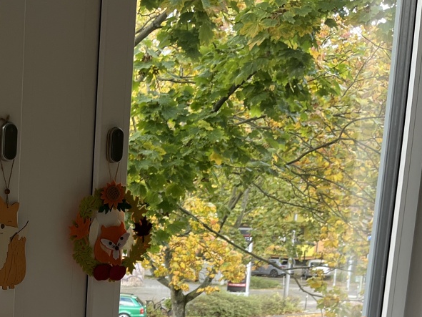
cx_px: -57
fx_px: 804
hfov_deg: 26.7
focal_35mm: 66
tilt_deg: -11.6
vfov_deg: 21.0
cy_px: 362
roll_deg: +0.2
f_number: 1.6
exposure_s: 1/122
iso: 100
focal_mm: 5.1
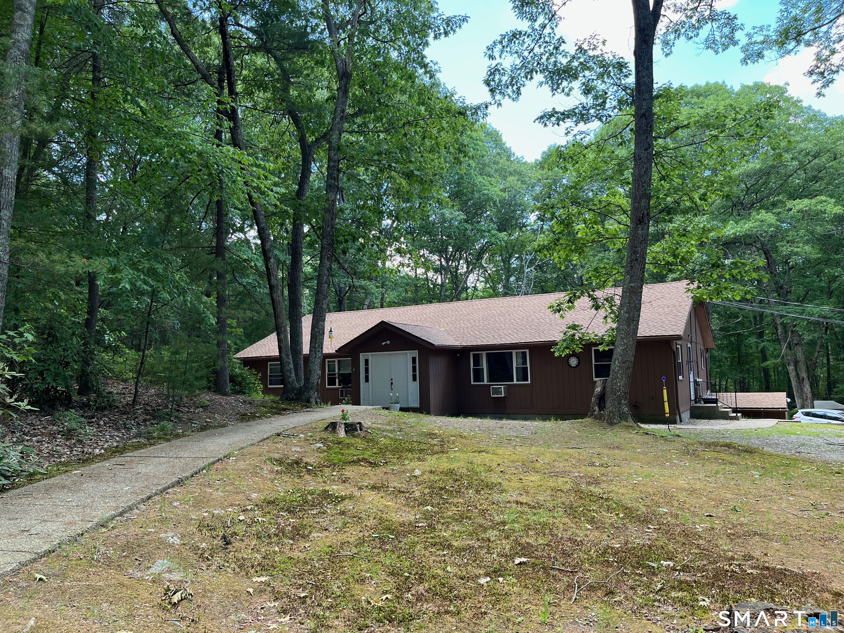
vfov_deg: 53.1
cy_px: 316
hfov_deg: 67.3
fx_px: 634
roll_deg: +1.4
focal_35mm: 26
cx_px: 422
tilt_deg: +5.0
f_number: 1.6
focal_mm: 5.1
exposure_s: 1/182
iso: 50
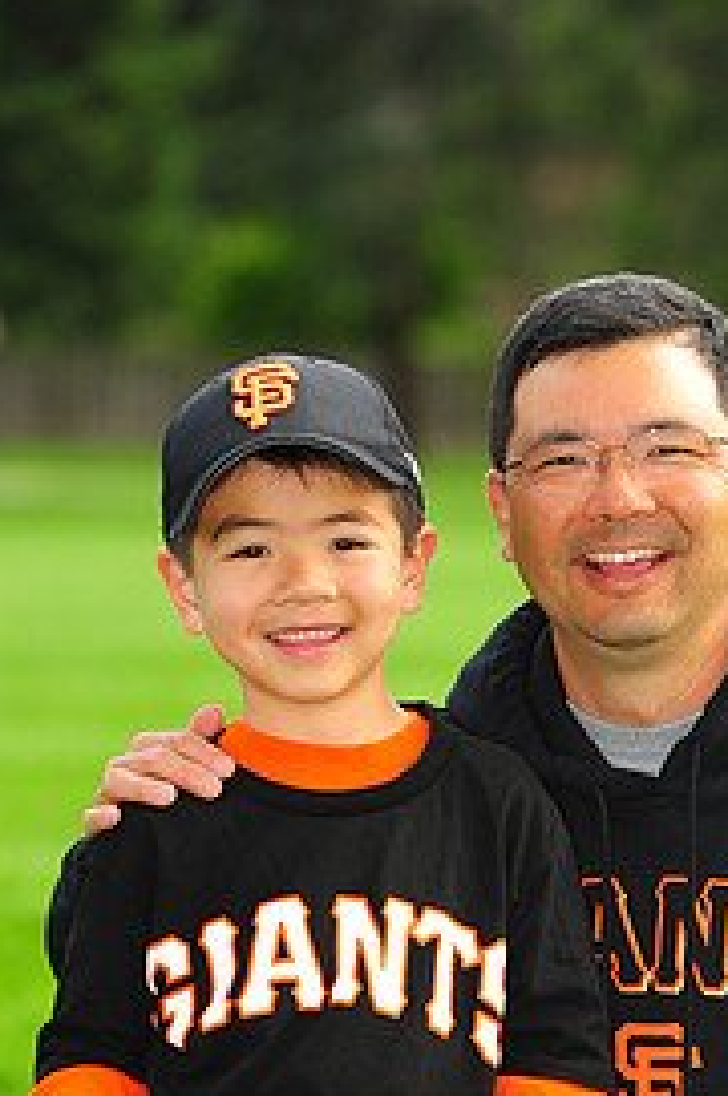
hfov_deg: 5.3
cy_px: 1153
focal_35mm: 257
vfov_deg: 8.0
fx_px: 7815
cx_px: 550
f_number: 4
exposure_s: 1/1250
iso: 400
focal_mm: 120
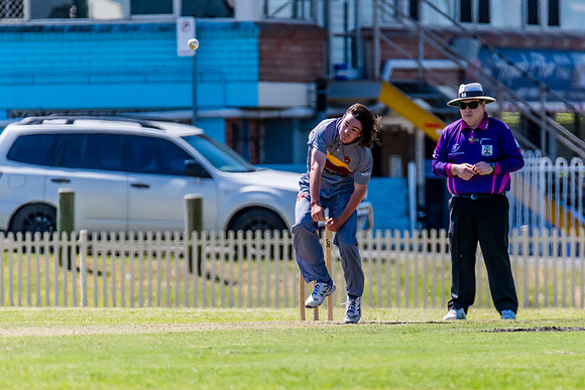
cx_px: 344
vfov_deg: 1.7
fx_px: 13426
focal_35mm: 826
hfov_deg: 2.5
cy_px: 236
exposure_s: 1/2000
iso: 640
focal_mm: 600
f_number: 6.3
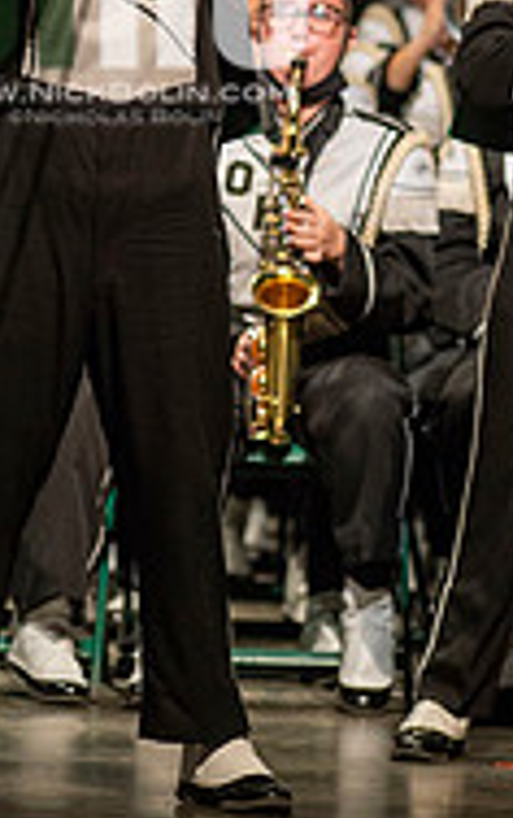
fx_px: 16280
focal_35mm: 730
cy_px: 0
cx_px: 115
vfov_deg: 2.9
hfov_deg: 1.8
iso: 3200
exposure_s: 1/500
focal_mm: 300
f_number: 2.8
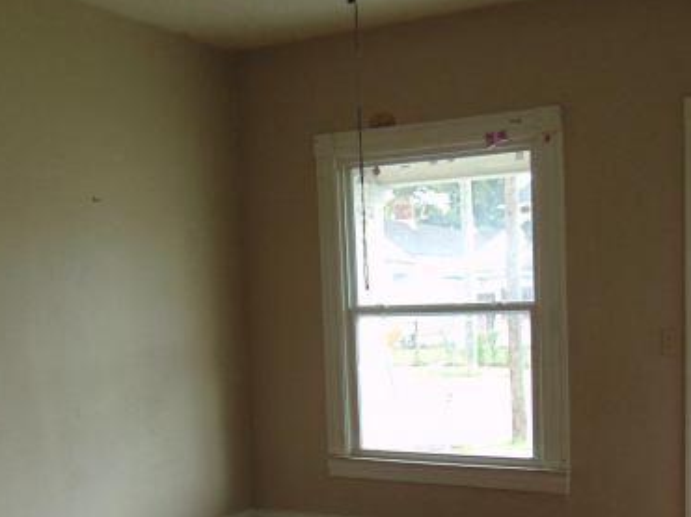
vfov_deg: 31.6
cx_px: 388
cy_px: 389
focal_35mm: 45
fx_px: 898
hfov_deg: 42.0
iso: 80
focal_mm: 4.5
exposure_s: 1/30
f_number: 3
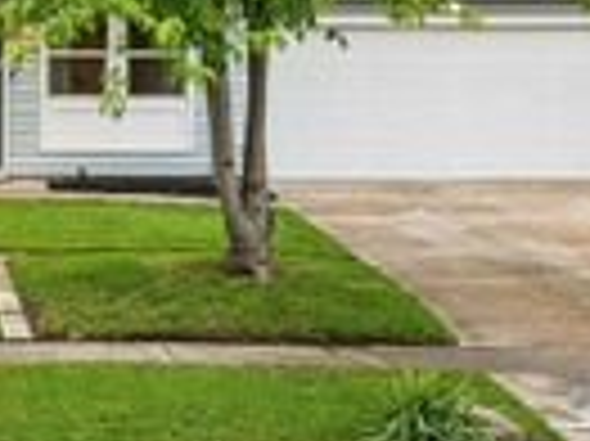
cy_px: -142
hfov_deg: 18.5
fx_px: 1754
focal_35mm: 103
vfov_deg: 13.8
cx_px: -36
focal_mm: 28
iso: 640
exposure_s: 1/200
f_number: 7.1
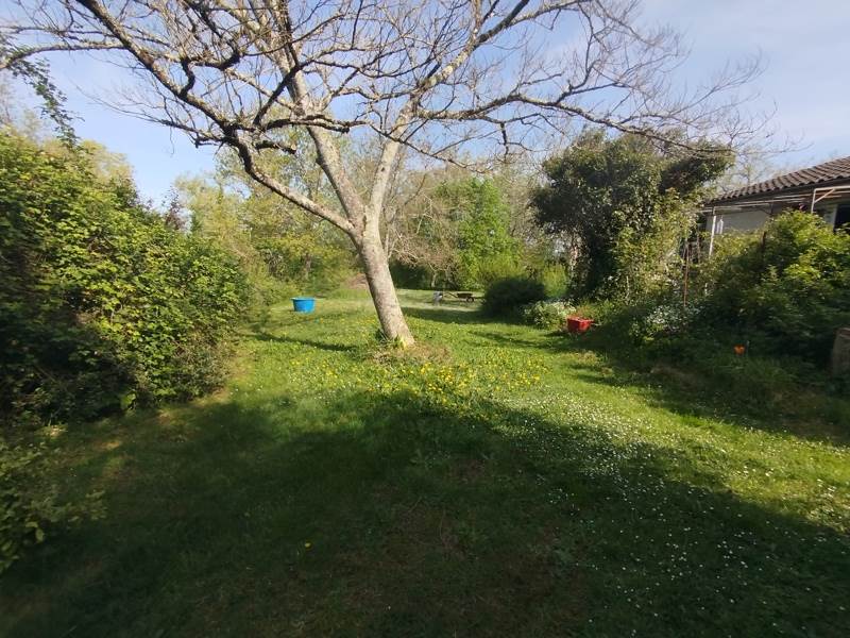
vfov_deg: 81.7
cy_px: 319
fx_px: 368
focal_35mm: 15
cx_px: 425
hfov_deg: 98.2
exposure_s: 1/972
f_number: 2.2
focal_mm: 1.65
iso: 50
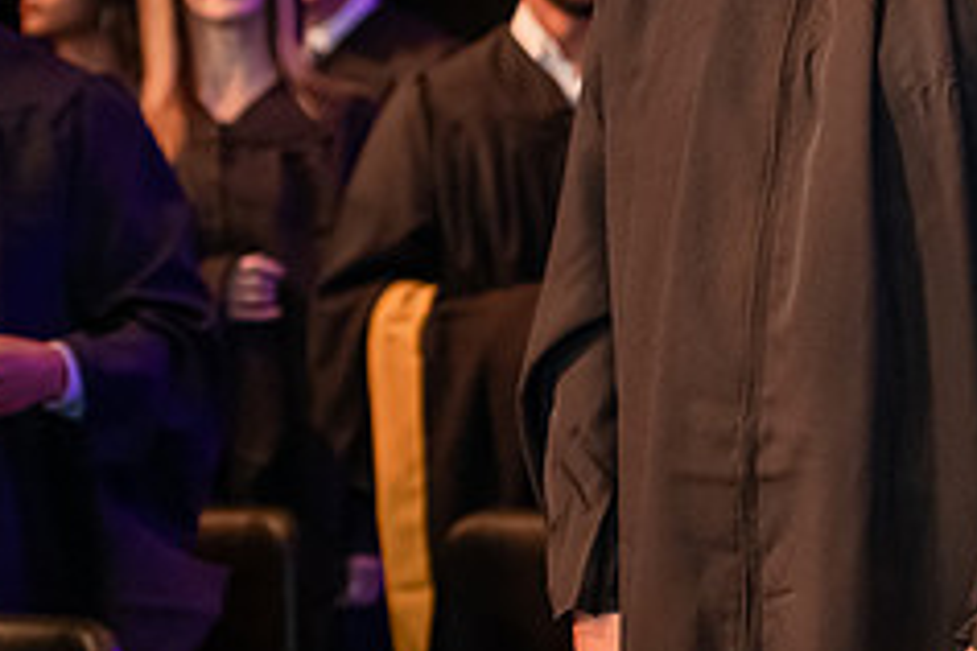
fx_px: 5454
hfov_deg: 10.1
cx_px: 1035
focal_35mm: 201
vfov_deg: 6.8
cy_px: 159
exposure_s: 1/200
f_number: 3.2
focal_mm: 82
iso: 3200
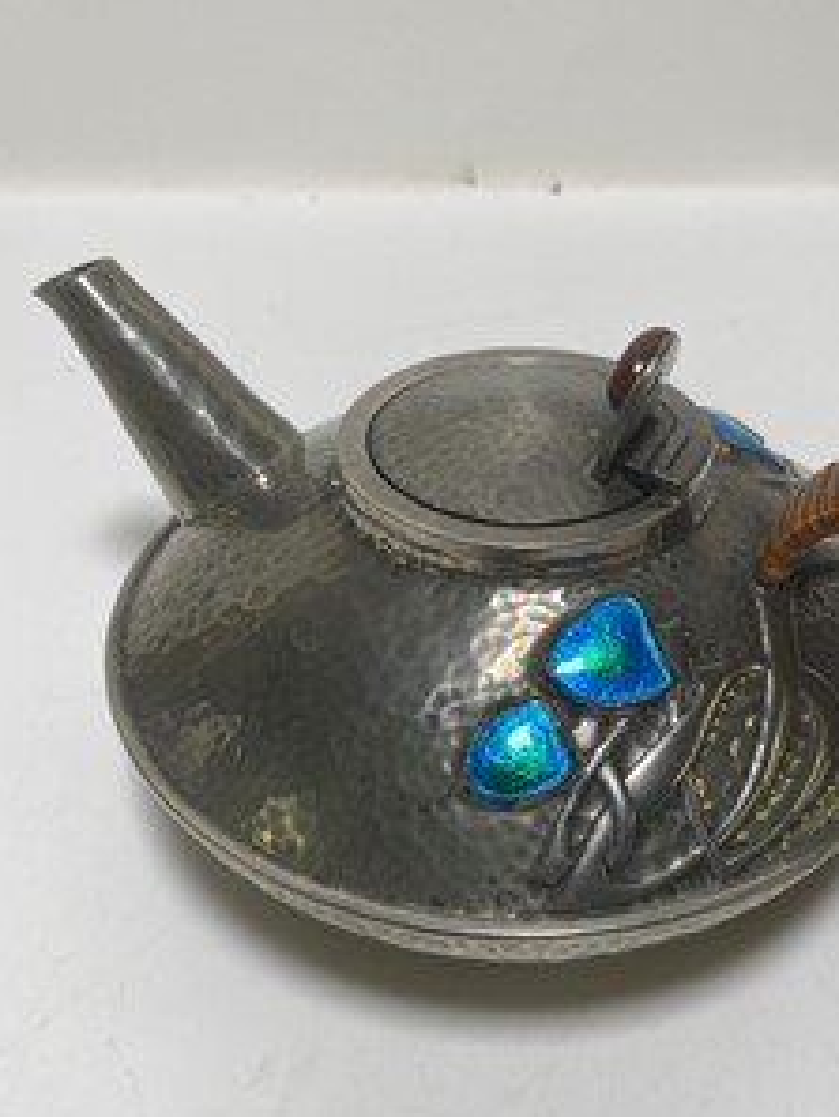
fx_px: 1130
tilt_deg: -38.7
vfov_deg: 52.5
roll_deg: +0.4
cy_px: 621
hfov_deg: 40.4
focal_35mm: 35
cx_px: 527
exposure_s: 1/134
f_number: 1.8
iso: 32
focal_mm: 4.25
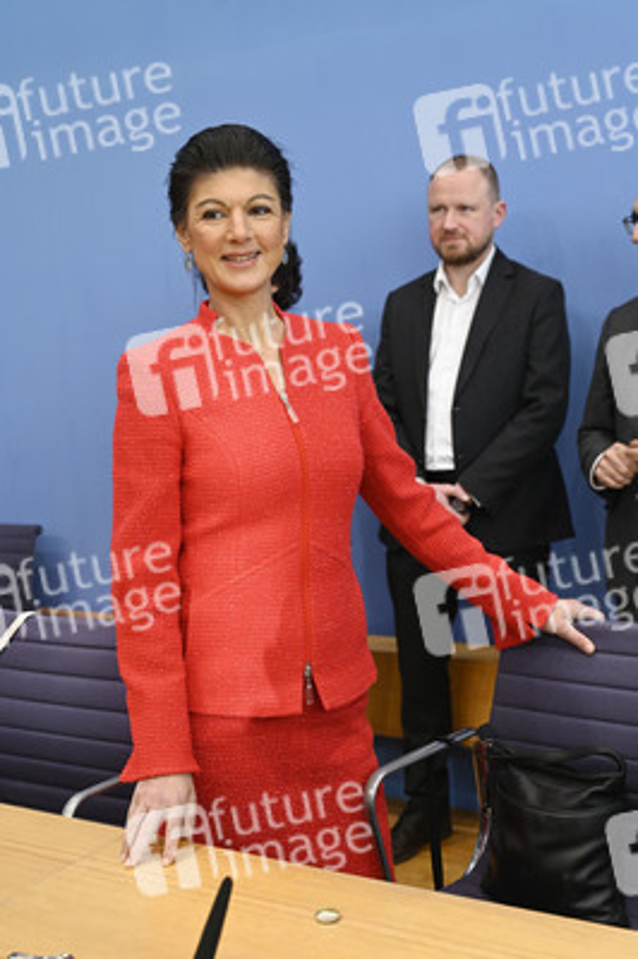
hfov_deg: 29.2
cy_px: 480
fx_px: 1225
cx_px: 319
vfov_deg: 42.8
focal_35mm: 46
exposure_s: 1/500
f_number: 4.5
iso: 2000
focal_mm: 46
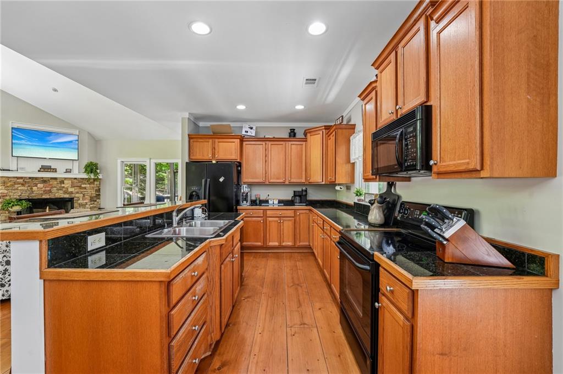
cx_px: 282
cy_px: 187
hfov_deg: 104.3
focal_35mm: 14
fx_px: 219
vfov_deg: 81.1
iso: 320
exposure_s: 1/6
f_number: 8
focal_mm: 14
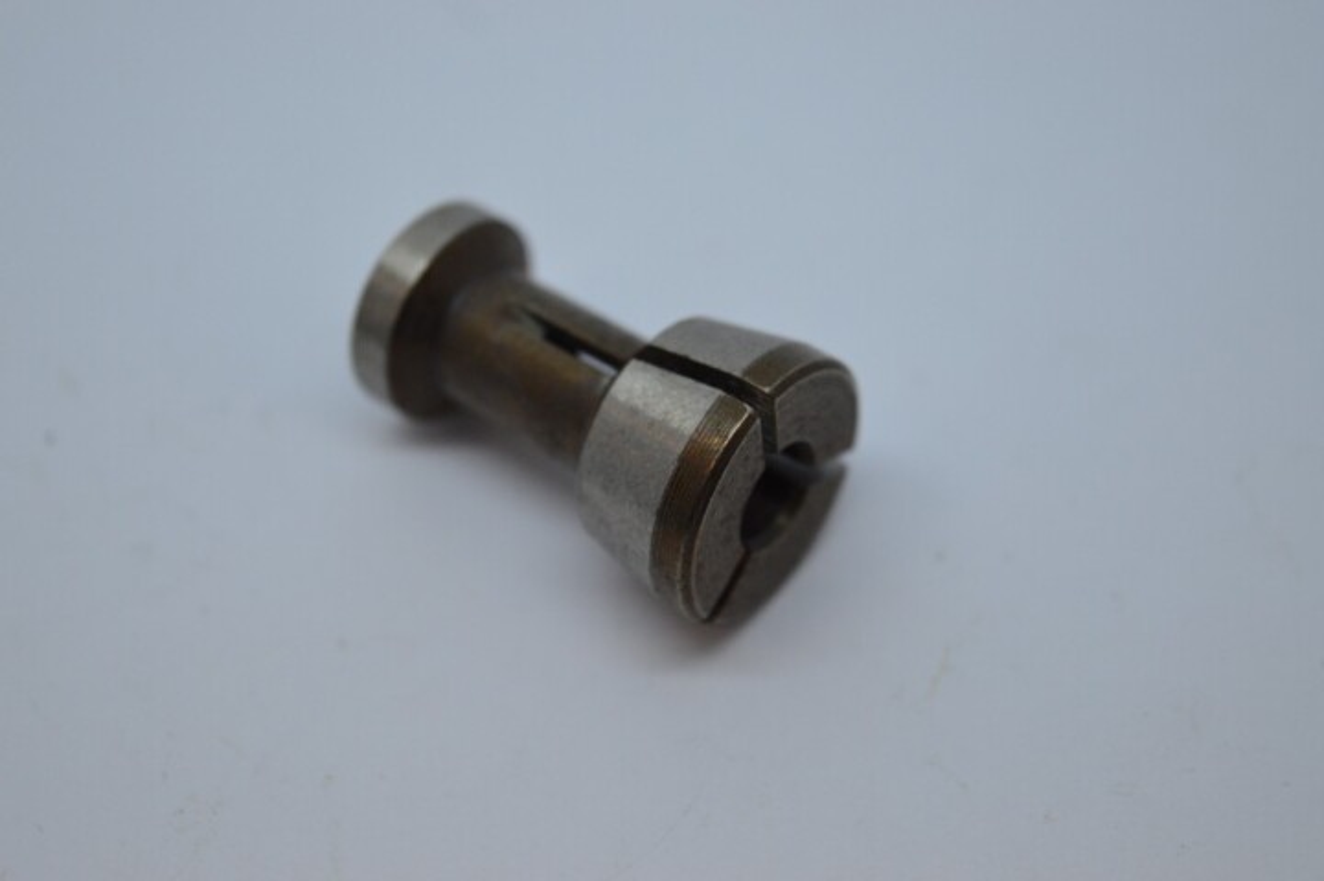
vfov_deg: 18.9
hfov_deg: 28.1
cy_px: 440
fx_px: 2646
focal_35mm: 72
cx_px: 662
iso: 320
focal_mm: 48
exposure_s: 1/125
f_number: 5.6
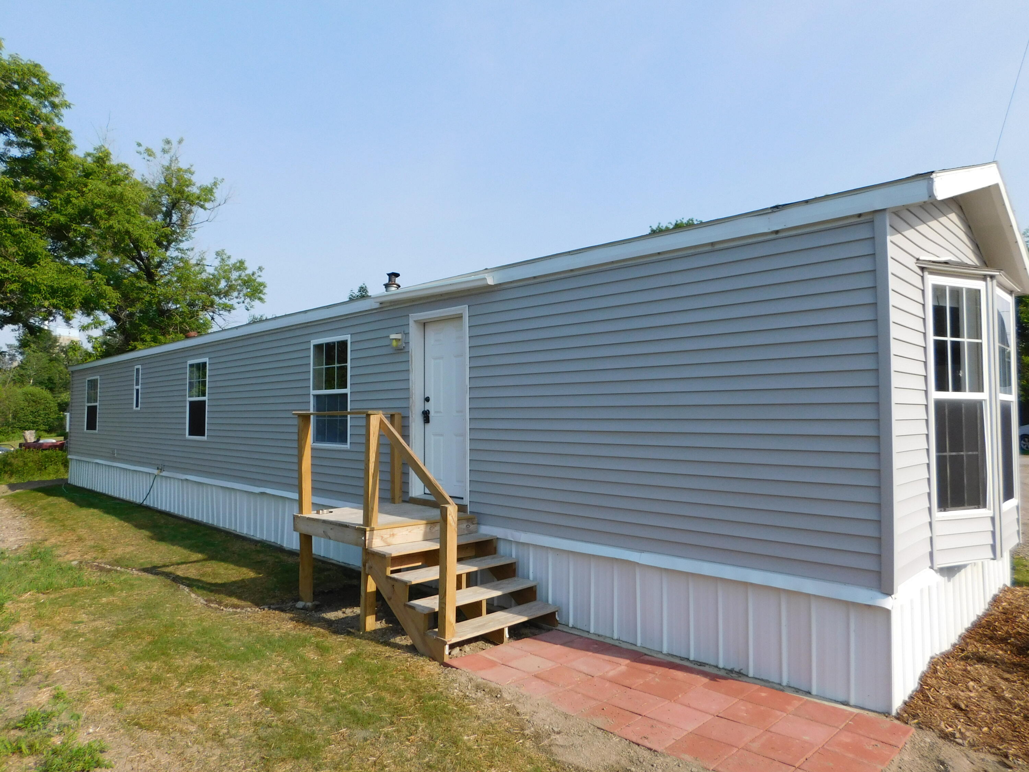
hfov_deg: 73.9
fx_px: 684
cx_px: 514
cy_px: 386
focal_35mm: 23
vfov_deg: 58.9
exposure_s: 1/1500
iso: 125
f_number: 3
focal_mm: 4
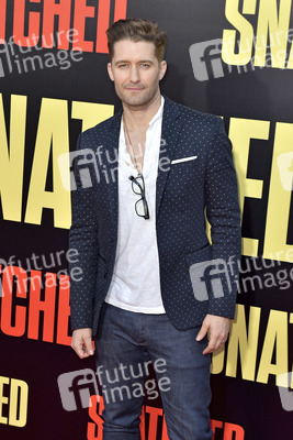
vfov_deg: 32.4
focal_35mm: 62
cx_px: 146
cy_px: 220
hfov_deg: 21.9
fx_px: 756
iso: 500
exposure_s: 1/320
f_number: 6.3
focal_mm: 62
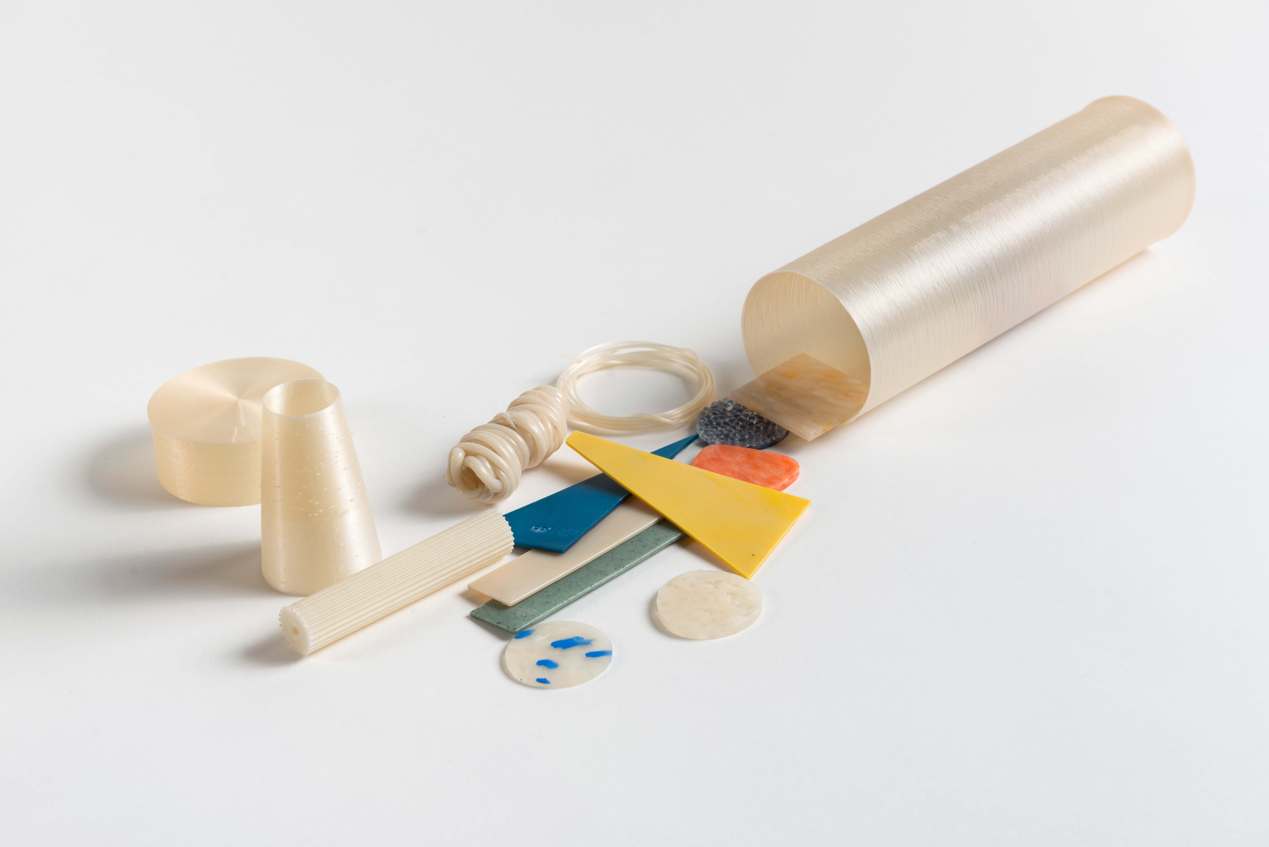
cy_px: 424
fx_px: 2468
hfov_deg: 28.8
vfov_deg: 19.5
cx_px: 634
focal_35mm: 70
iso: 80
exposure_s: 1/125
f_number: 10
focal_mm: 70
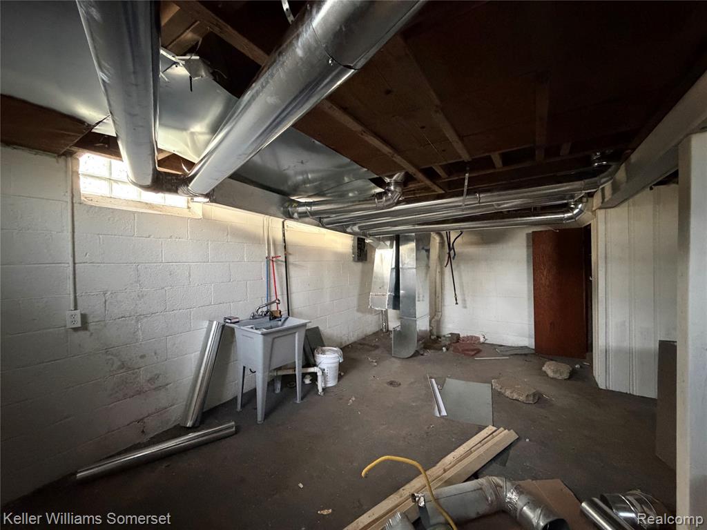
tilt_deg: -0.4
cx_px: 354
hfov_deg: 102.1
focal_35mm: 14
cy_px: 265
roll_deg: +0.9
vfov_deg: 85.7
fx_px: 286
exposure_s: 1/42
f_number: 2.2
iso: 1250
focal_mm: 2.22
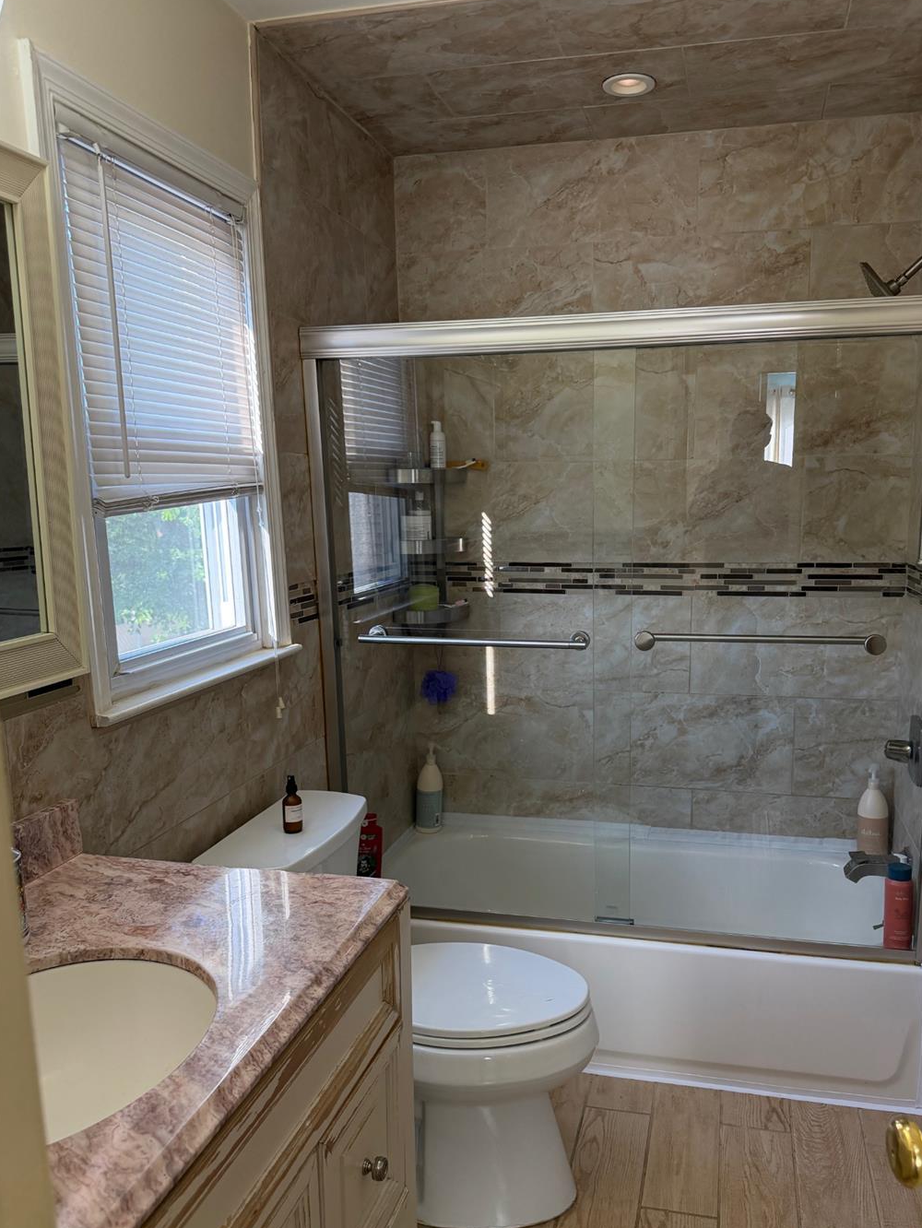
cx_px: 513
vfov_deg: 65.2
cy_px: 662
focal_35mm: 27
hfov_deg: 51.3
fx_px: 958
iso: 200
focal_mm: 6.76
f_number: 1.78
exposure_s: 1/201
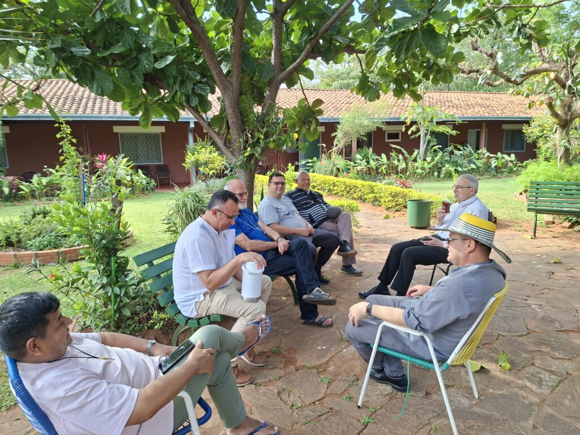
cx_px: 290
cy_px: 218
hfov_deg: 73.9
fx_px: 385
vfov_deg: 58.9
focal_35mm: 23
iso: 50
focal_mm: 5.54
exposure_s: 1/239
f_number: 1.8
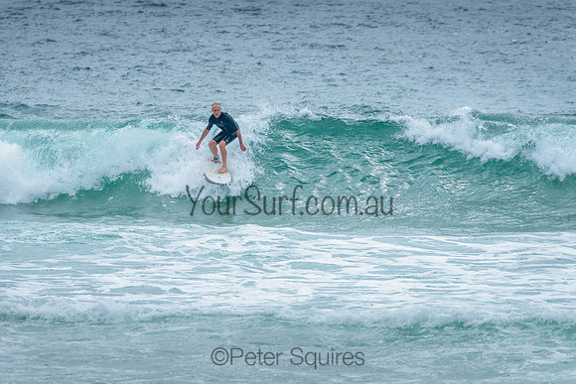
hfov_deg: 4.2
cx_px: 259
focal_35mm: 490
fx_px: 7844
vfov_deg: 2.8
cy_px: 180
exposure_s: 1/1600
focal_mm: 400
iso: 500
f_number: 8
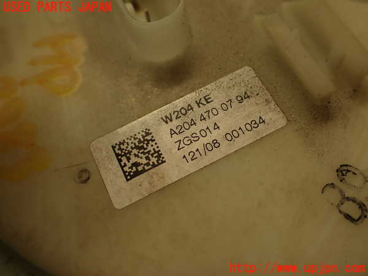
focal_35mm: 32
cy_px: 138
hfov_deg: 56.8
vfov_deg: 44.2
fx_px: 340
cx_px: 184
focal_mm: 5.79
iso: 100
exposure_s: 1/80
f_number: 2.4
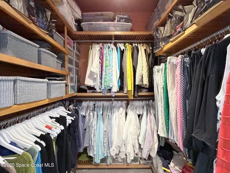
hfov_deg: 102.1
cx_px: 115
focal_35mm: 14
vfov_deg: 85.7
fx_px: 93
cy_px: 86
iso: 1000
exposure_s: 1/60
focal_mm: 2.22
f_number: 2.2
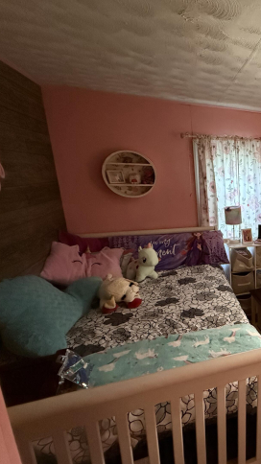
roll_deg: -0.7
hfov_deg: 41.8
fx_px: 259
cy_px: 236
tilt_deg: -12.3
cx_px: 290
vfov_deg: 83.8
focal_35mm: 21
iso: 1250
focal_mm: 2.22
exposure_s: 1/60
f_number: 2.2
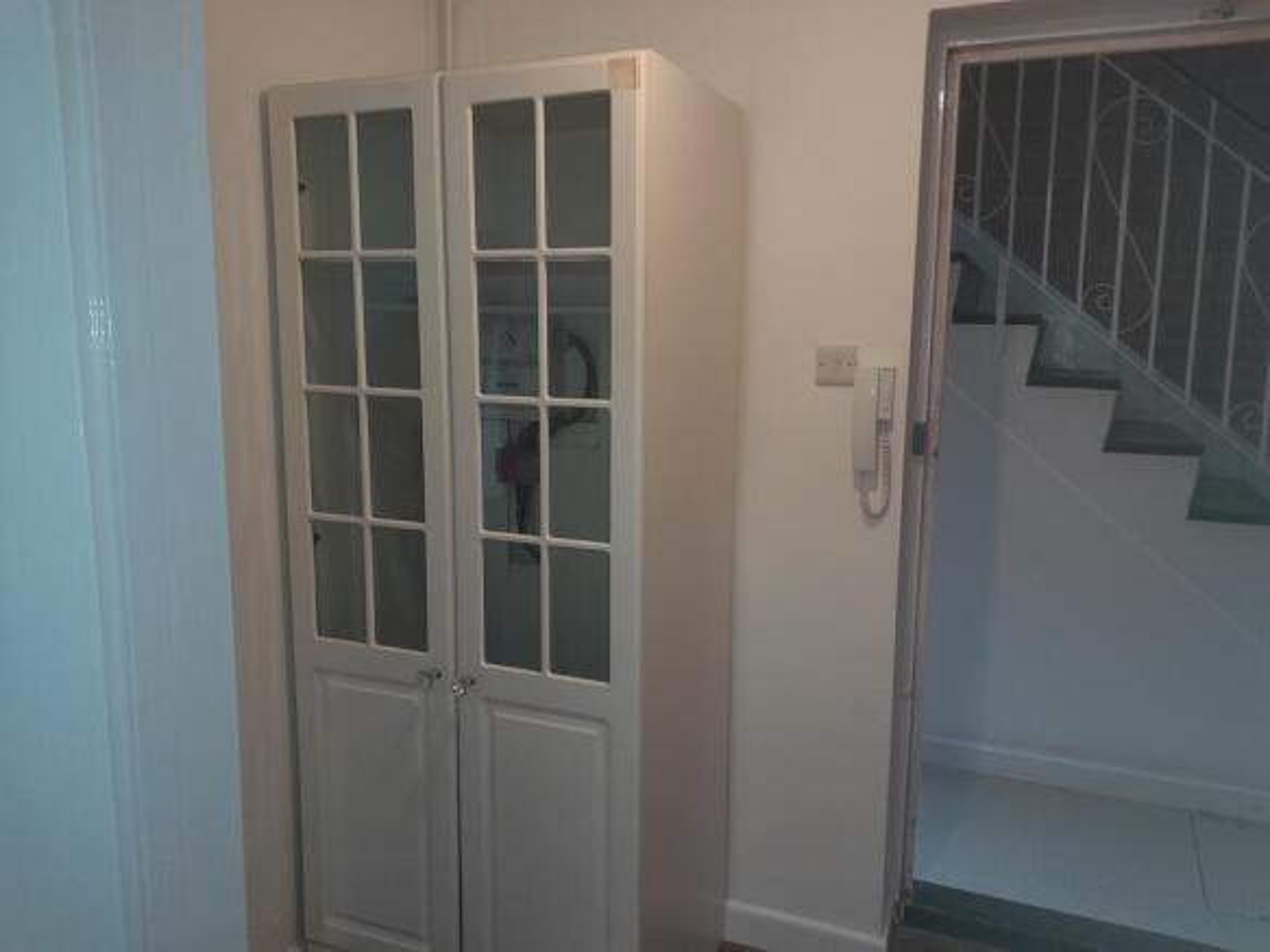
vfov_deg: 51.3
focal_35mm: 27
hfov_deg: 65.3
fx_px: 990
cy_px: 476
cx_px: 635
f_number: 1.8
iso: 80
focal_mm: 4
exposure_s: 1/50
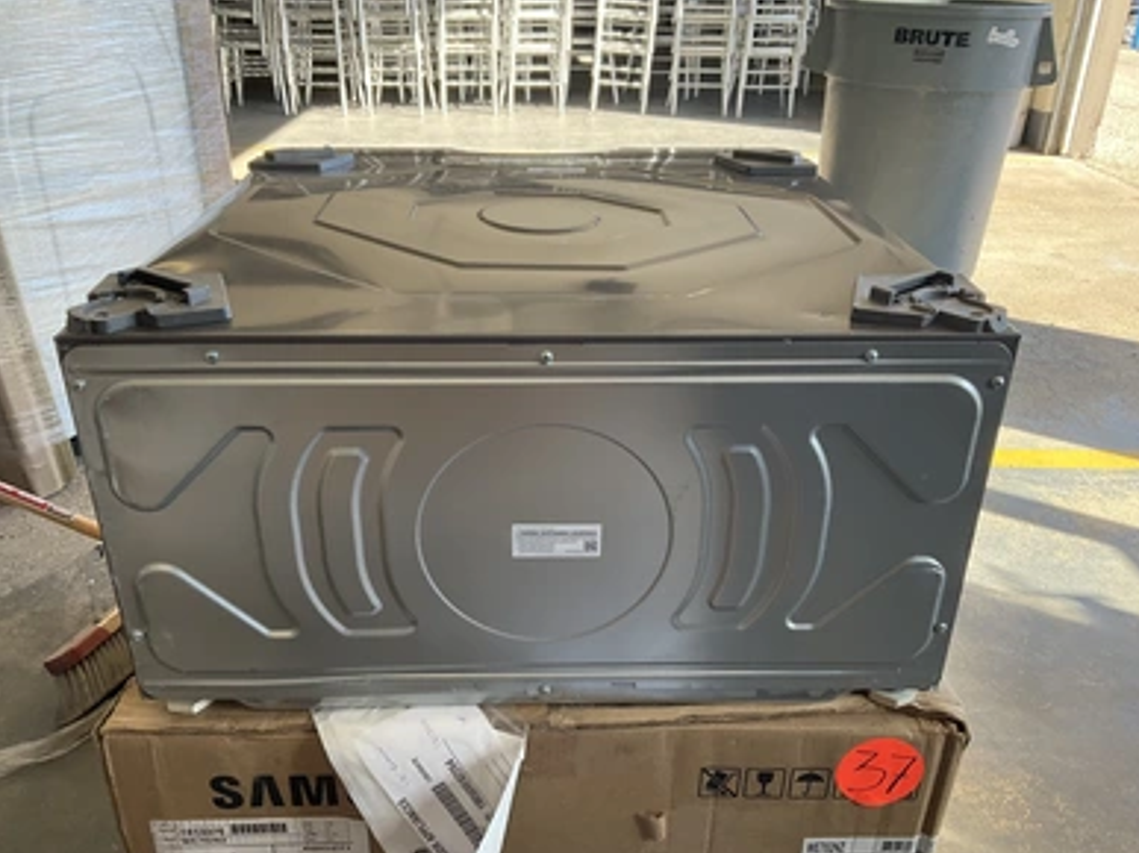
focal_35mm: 30
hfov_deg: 60.0
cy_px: 438
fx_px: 987
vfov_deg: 46.8
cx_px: 559
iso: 32
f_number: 1.8
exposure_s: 1/132
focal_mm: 3
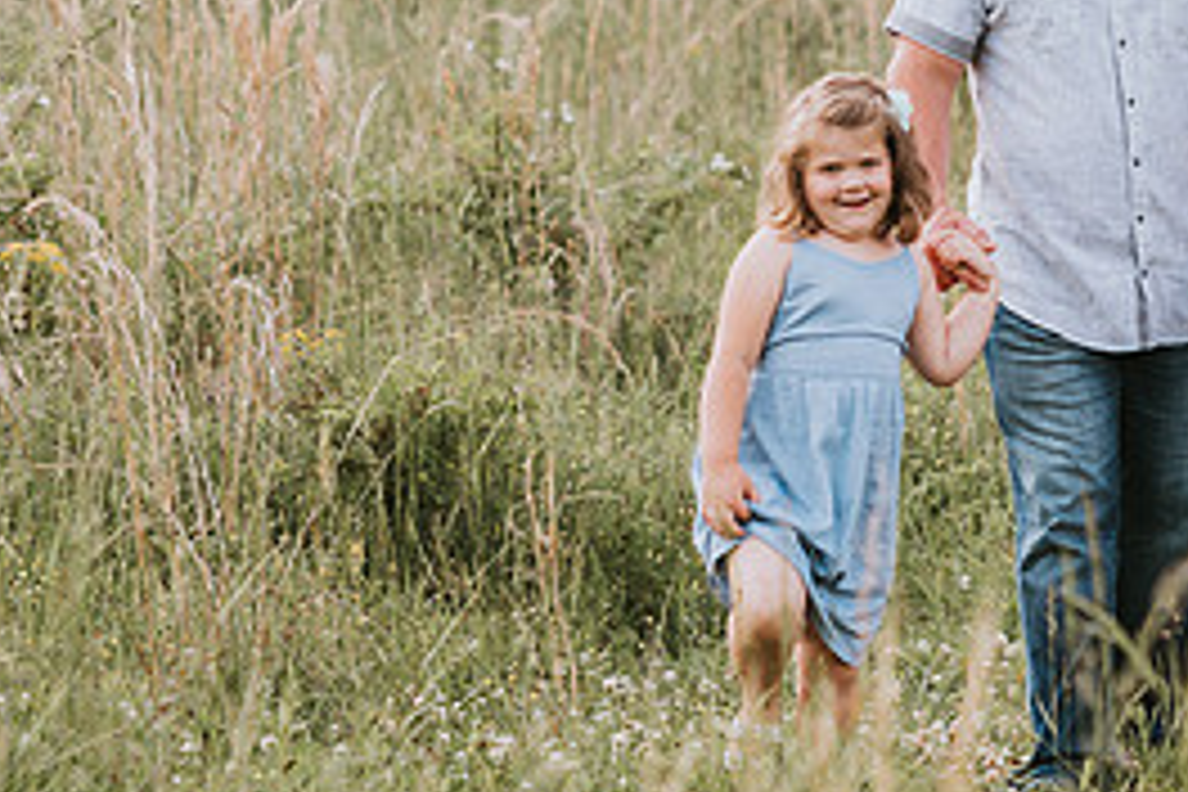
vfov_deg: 7.3
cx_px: 1053
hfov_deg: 10.9
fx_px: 6171
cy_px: -2
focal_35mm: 187
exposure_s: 1/400
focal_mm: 85
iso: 200
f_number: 2.5
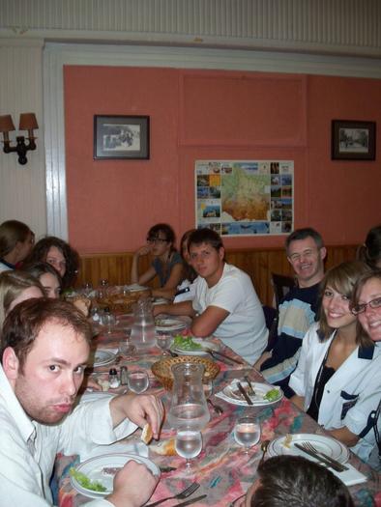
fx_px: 543
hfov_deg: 38.7
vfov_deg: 50.1
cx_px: 190
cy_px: 254
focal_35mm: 37
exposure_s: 1/30
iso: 200
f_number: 3.4
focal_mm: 7.9
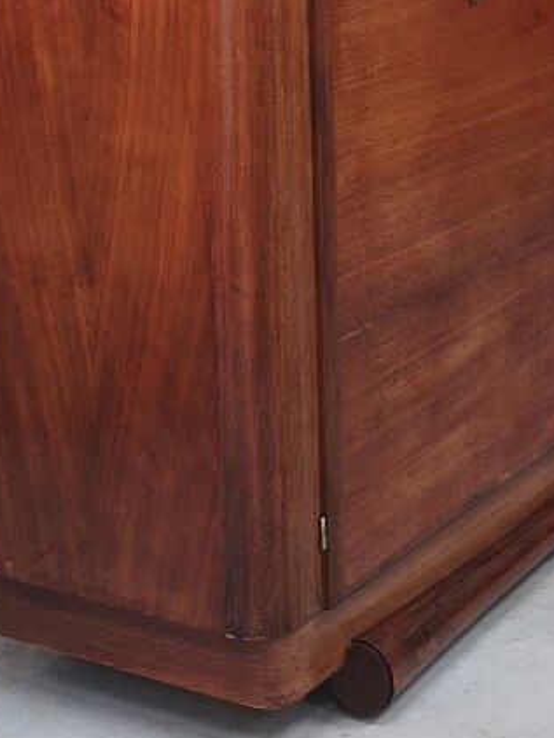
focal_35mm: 94
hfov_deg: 15.7
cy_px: -61
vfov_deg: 20.0
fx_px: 2004
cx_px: 344
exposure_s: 1/60
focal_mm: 3.95
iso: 125
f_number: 1.8
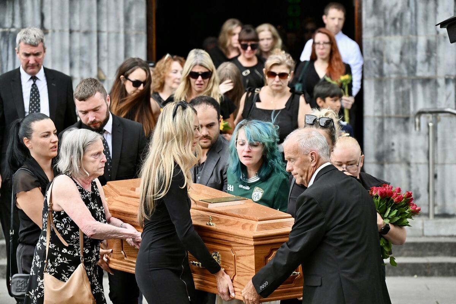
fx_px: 2280
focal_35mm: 180
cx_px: 228
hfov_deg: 11.4
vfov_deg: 7.6
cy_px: 152
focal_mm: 180
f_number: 5.6
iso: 2200
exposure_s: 1/1250
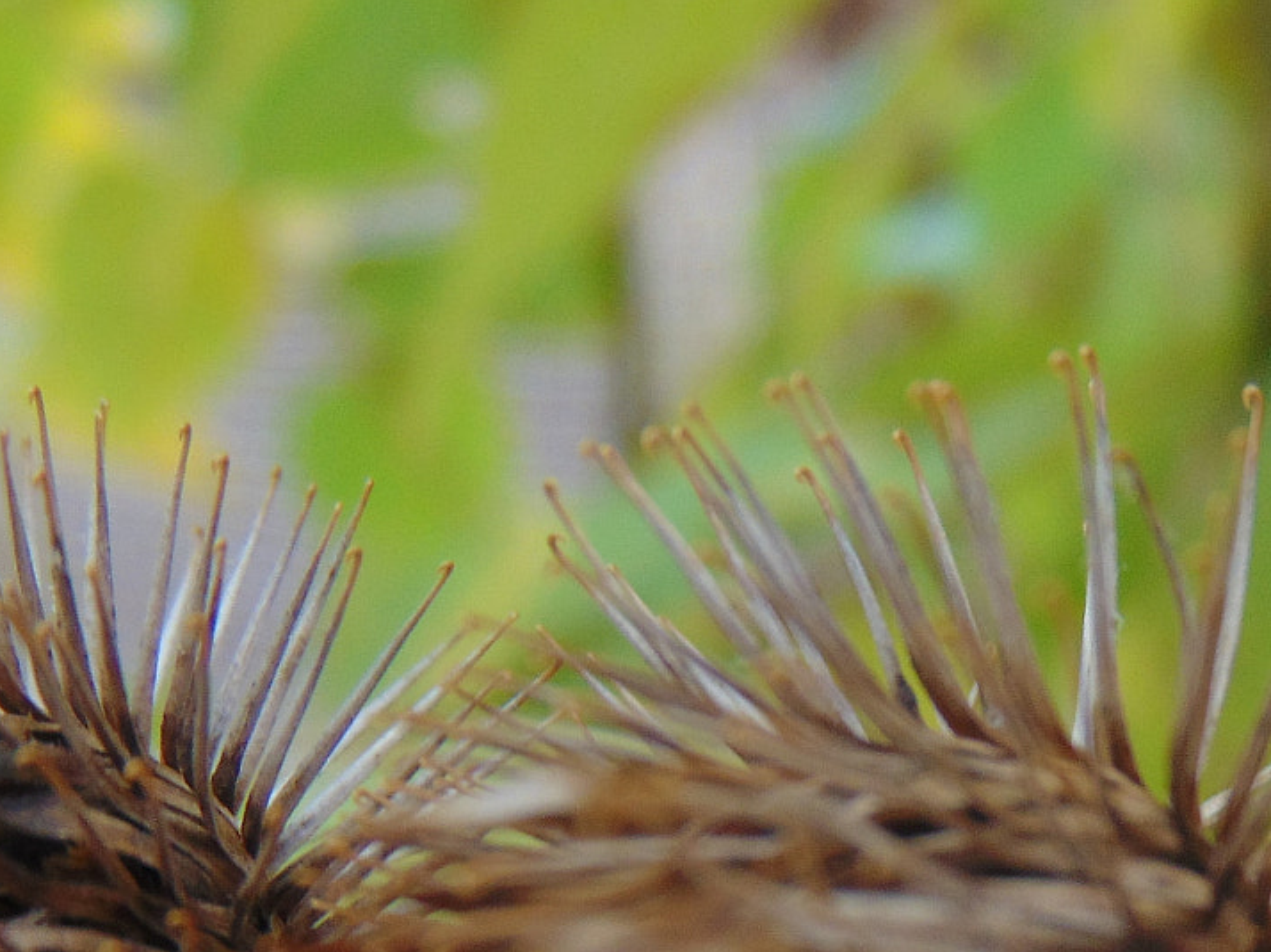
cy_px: 925
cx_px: 830
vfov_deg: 19.4
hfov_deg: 26.2
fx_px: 2716
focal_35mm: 74
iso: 80
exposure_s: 1/100
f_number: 3.2
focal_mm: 5.8
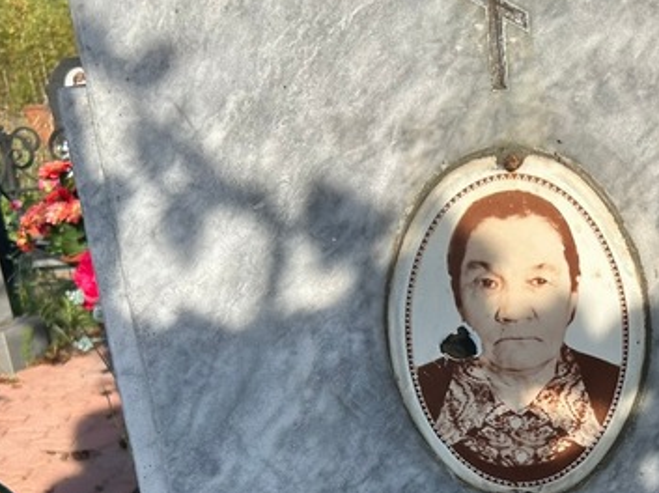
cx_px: 547
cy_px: 514
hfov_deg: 31.7
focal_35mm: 59
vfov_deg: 23.5
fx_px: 1122
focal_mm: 5.7
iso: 50
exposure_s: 1/2083
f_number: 1.5
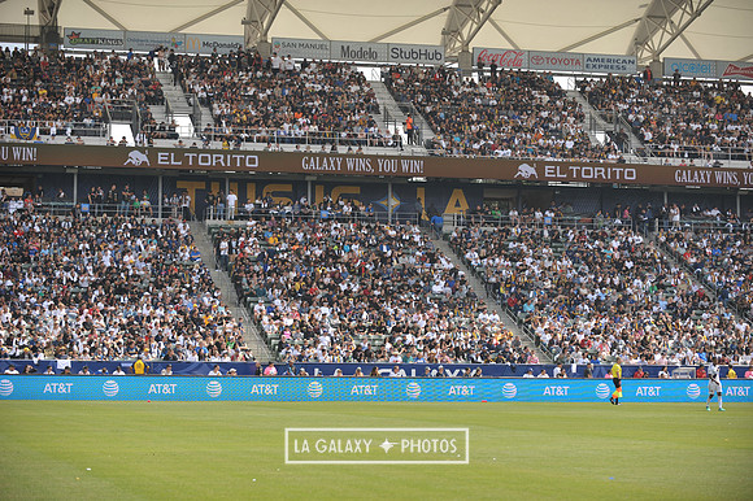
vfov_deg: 13.9
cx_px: 376
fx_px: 2049
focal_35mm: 98
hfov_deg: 20.8
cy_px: 250
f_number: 3.5
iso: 320
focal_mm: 98
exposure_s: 1/2500
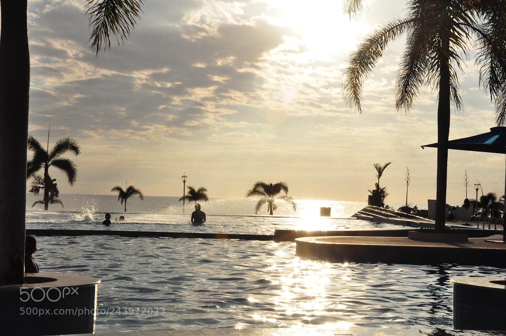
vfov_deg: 20.1
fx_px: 948
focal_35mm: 68
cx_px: 253
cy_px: 168
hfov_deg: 29.9
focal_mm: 45
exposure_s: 1/4000
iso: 1600
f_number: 18
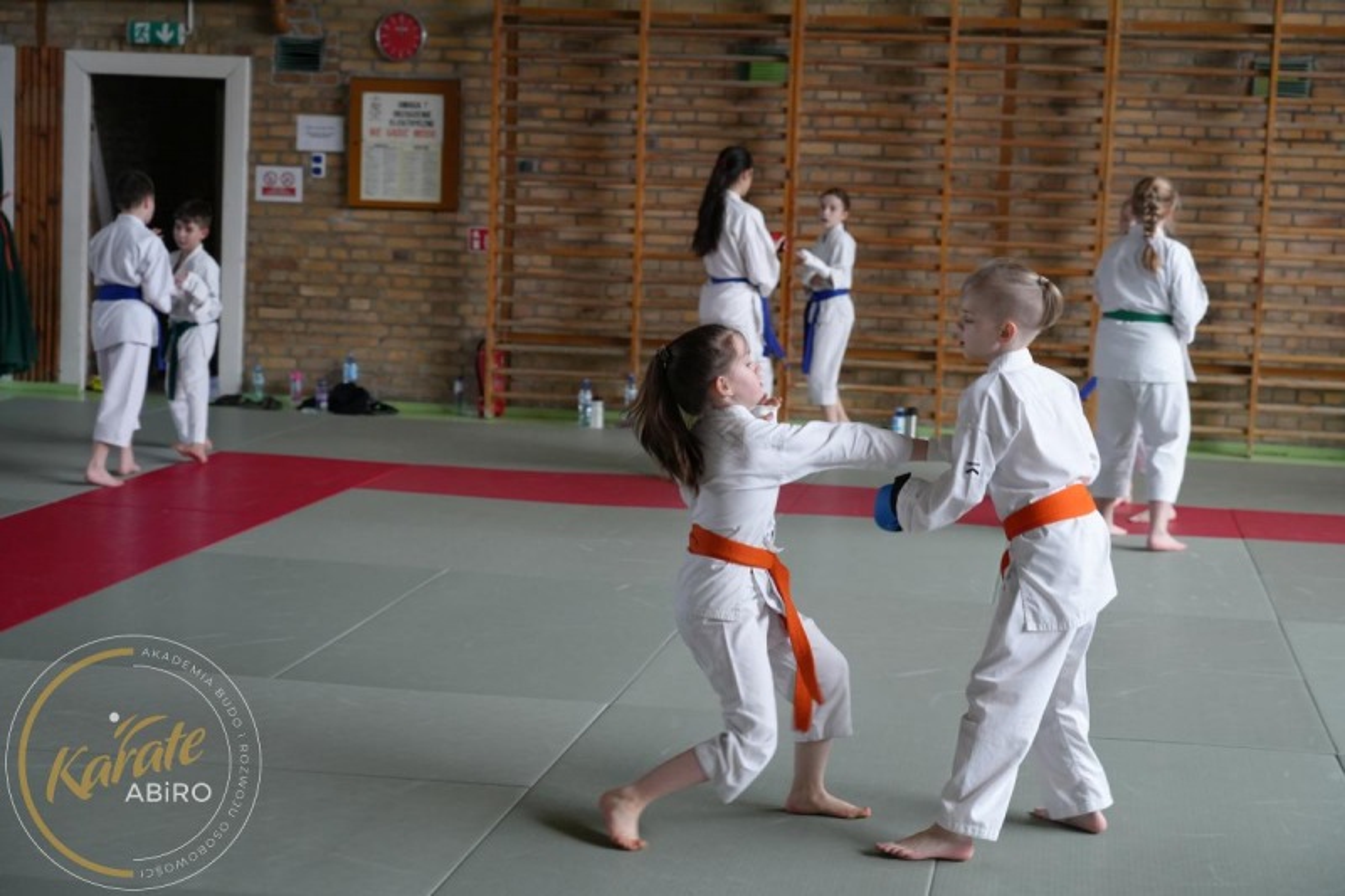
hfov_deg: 32.9
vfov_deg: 22.3
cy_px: 448
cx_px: 672
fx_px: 2278
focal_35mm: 61
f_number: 4
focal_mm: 61
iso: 2000
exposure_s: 1/160
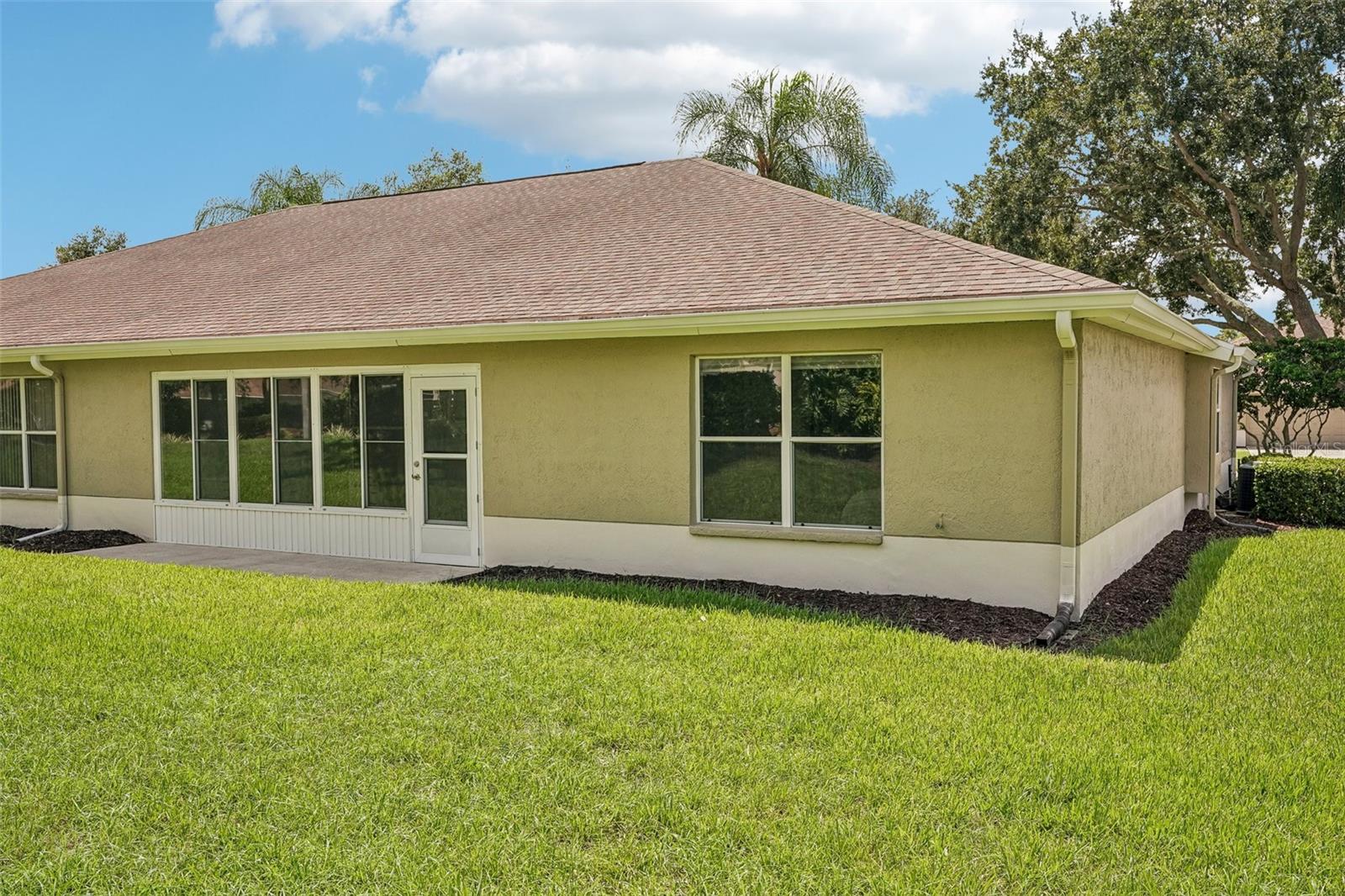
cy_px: 448
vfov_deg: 42.9
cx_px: 672
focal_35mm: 30
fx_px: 1139
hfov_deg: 61.1
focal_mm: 30.5
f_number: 8
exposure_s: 1/500
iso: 400
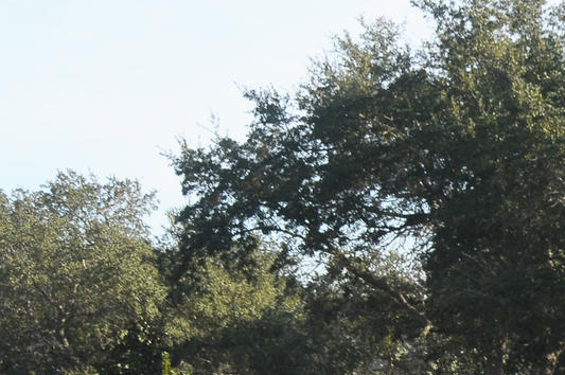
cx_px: 797
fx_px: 2298
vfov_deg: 9.1
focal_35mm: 147
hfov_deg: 13.4
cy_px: 538
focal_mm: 31
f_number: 7.1
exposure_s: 1/200
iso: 200
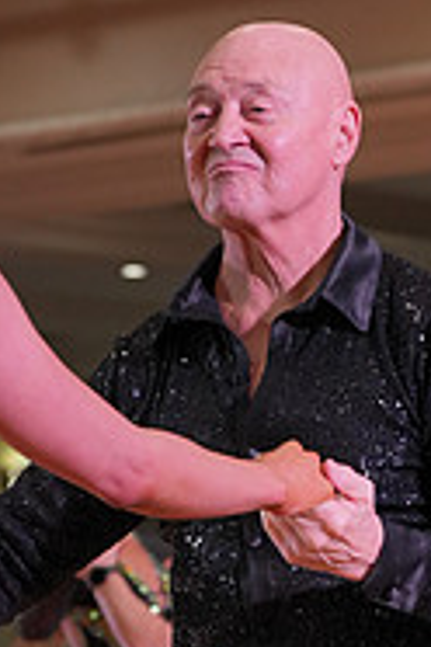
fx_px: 3915
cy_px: 783
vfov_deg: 9.3
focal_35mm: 218
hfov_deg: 6.3
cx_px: 221
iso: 1600
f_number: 4
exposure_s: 1/500
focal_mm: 70
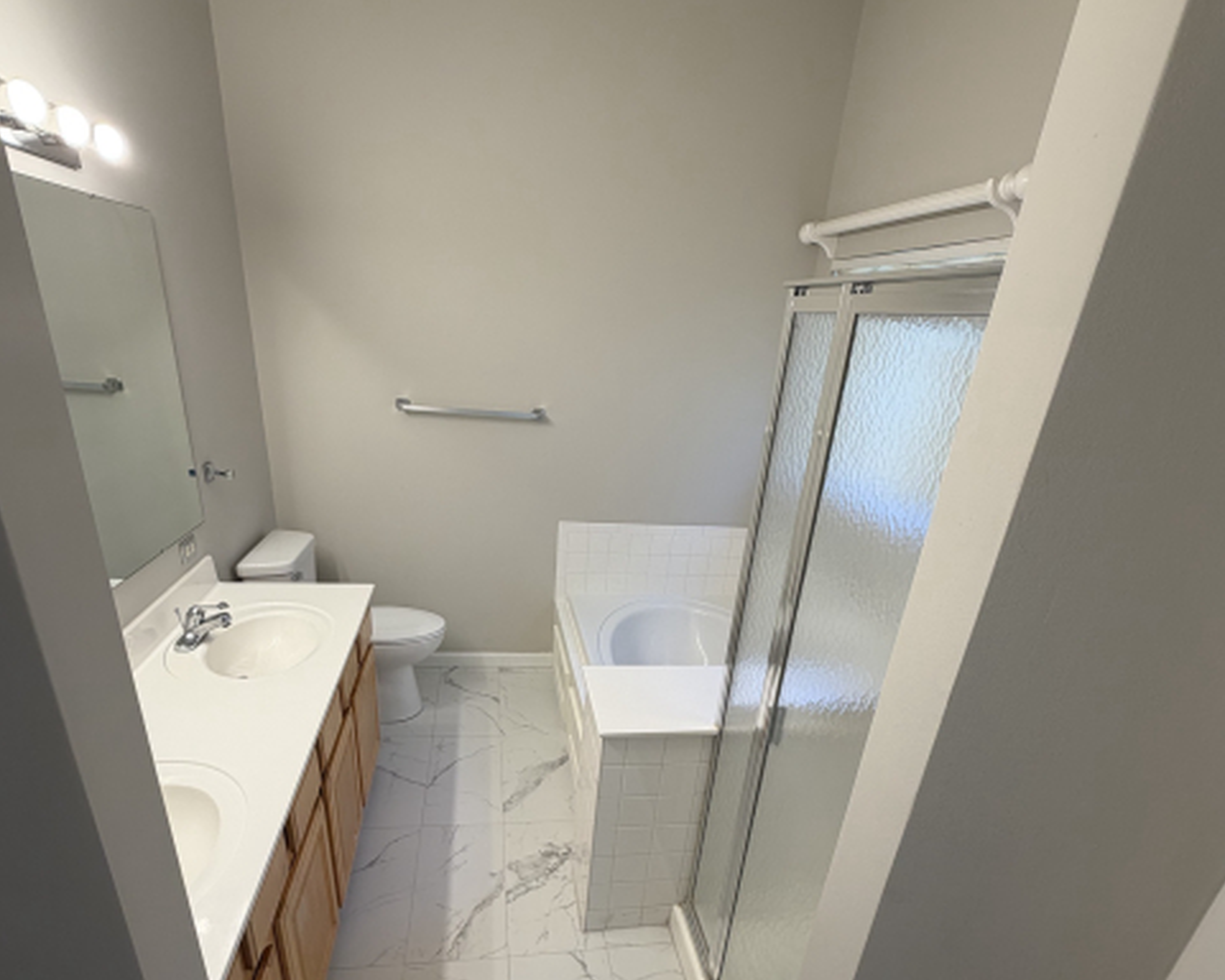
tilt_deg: -25.3
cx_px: 610
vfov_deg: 68.9
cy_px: 650
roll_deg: -4.9
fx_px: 689
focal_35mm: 19
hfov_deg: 83.3
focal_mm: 2.22
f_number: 2.2
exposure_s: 1/120
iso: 64
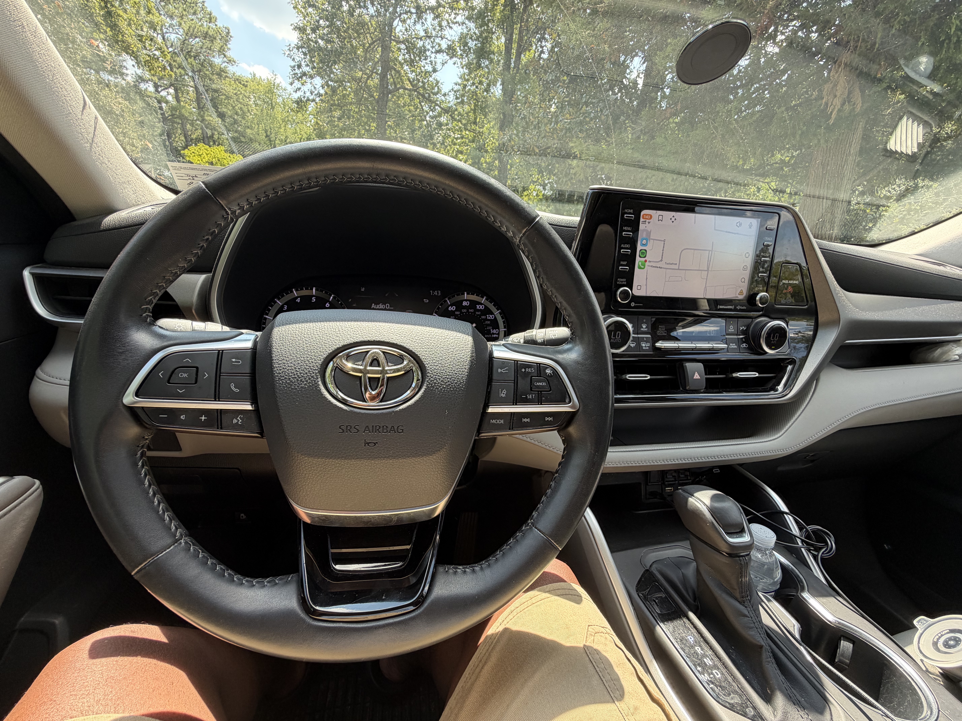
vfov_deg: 85.7
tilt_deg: -20.2
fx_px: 389
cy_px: 360
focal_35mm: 14
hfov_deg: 102.1
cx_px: 481
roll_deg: +0.2
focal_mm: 2.22
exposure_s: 1/121
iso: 64
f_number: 2.2
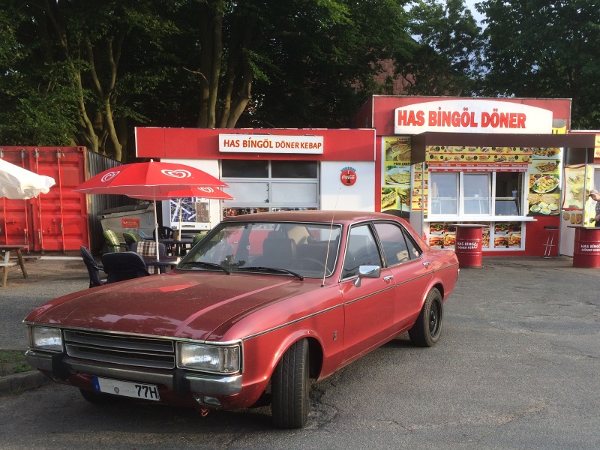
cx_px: 300
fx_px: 503
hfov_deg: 61.7
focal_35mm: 29
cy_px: 225
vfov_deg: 48.2
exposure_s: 1/253
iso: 32
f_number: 2.2
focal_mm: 4.15
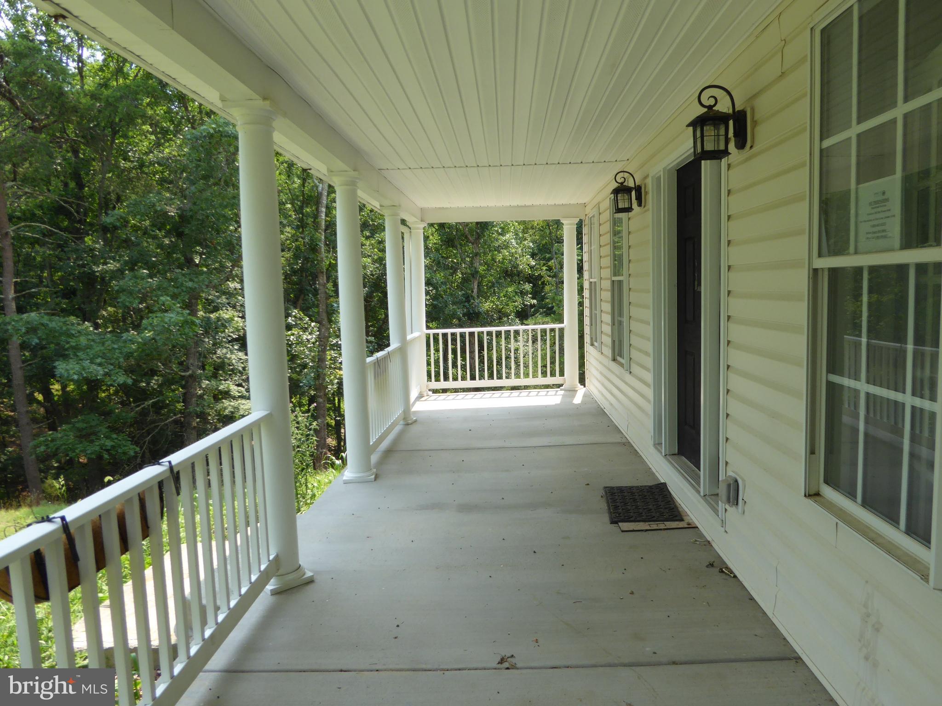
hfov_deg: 71.6
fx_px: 653
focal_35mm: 24
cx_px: 471
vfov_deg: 56.8
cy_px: 353
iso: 100
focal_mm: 4.3
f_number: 4
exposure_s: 1/160
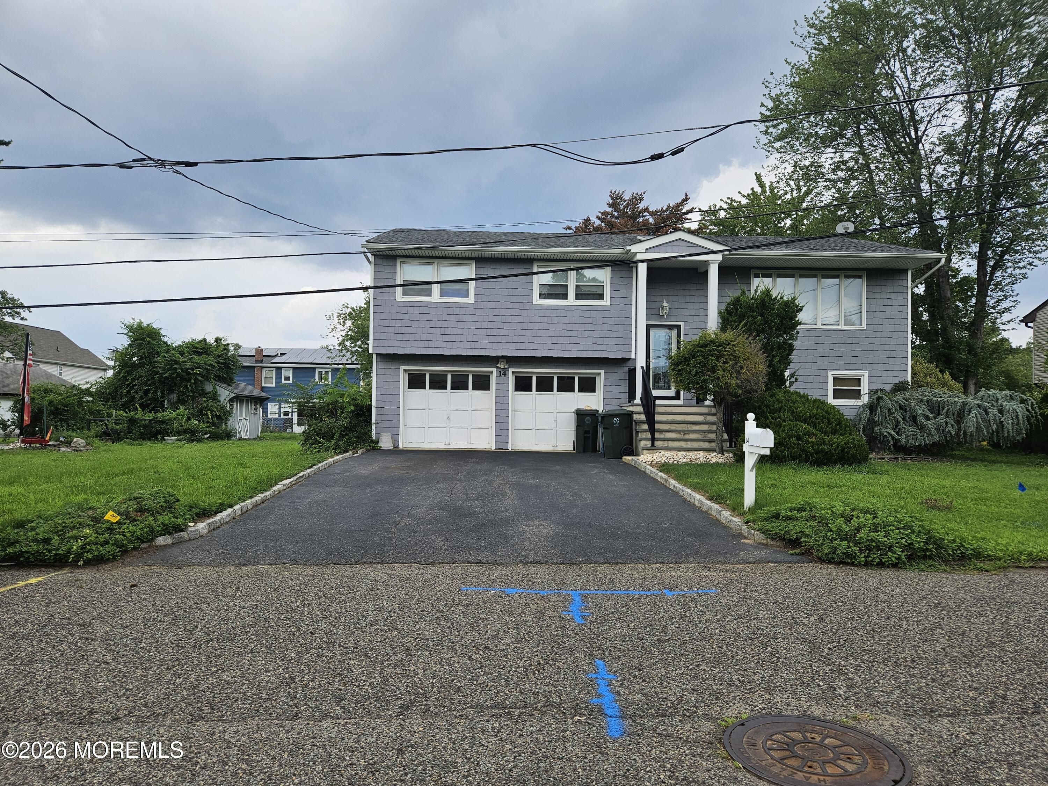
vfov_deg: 58.9
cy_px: 393
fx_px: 696
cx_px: 524
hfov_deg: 73.9
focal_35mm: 23
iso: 40
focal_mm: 5.4
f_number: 1.8
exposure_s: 1/1343
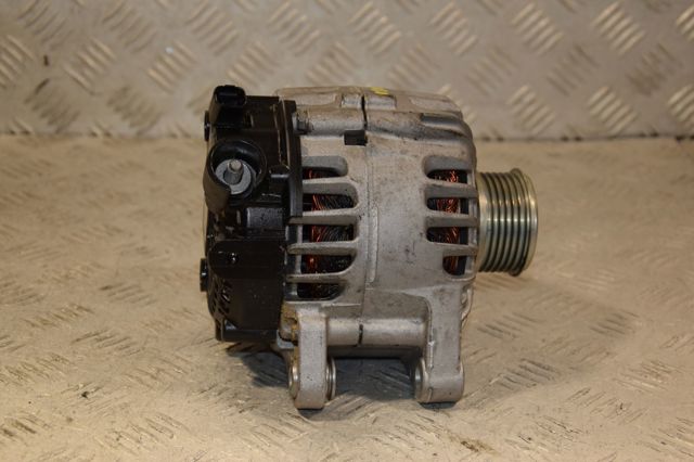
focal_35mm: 72
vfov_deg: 18.9
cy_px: 231
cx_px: 347
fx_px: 1387
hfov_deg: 28.1
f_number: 6.3
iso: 800
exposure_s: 1/200
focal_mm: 48
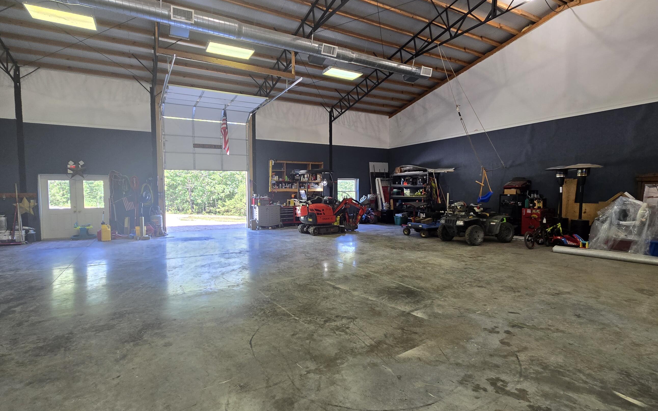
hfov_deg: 97.5
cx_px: 296
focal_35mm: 16
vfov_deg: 71.2
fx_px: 287
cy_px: 211
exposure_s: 1/60
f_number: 2.2
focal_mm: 2.2
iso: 160
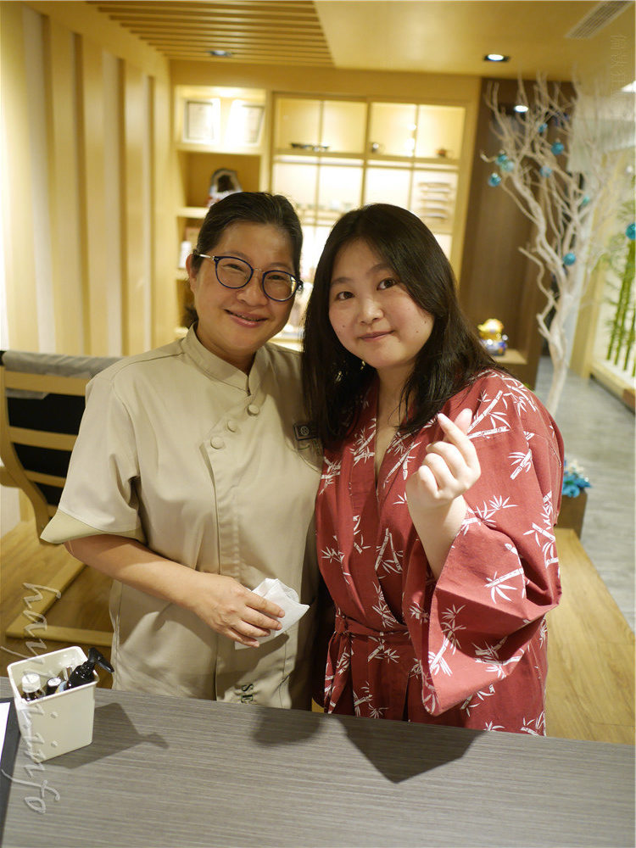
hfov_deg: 46.8
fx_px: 735
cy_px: 424
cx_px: 318
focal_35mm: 30
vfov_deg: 60.0
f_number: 1.7
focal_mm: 15
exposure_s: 1/60
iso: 640
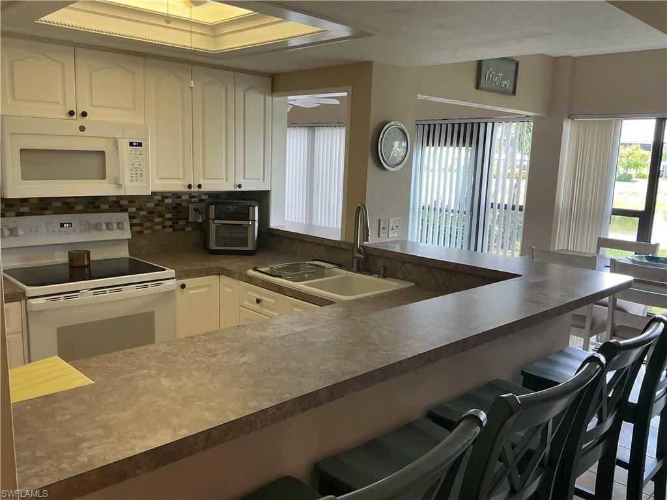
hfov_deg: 61.7
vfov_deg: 48.2
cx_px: 334
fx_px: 559
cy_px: 250
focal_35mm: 29
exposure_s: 1/60
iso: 50
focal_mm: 3
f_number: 1.8
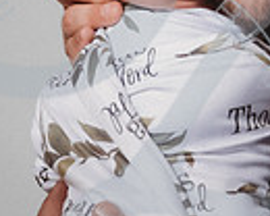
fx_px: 1614
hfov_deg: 9.5
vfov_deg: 7.6
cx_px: 204
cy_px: -10
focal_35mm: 202
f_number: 2.8
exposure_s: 1/125
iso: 100
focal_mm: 62
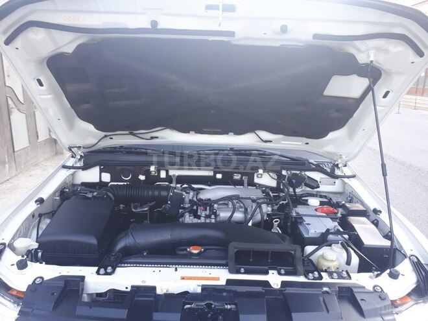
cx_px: 214
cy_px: 160
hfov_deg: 65.3
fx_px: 334
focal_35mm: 27
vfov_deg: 51.4
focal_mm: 3.6
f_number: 1.9
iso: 50
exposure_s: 1/50
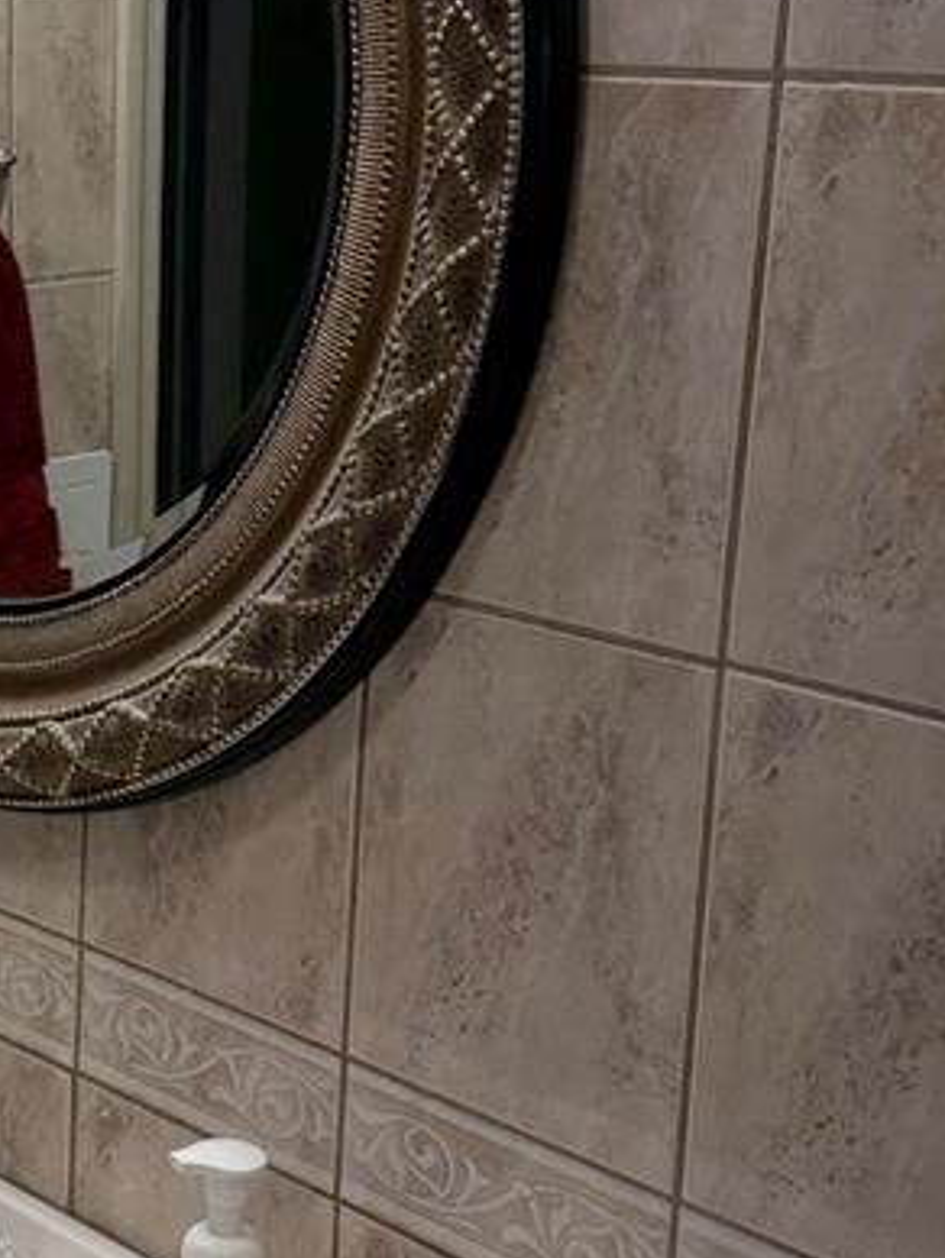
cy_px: 572
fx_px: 2692
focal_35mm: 74
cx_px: -133
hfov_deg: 19.0
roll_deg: -0.1
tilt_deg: -11.9
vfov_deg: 26.3
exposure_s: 1/250
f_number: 1.78
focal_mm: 6.76
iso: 80
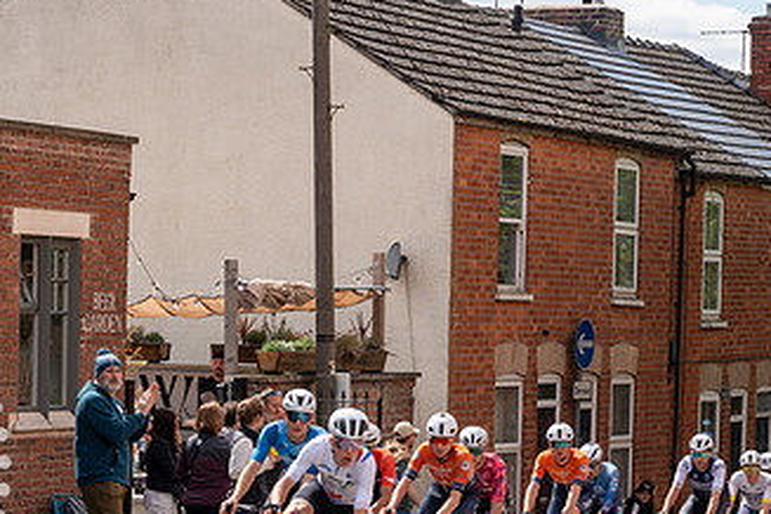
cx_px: 369
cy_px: 466
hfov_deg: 12.2
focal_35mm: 168
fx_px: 3598
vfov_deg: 8.1
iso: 200
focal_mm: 70
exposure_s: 1/1000
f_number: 5
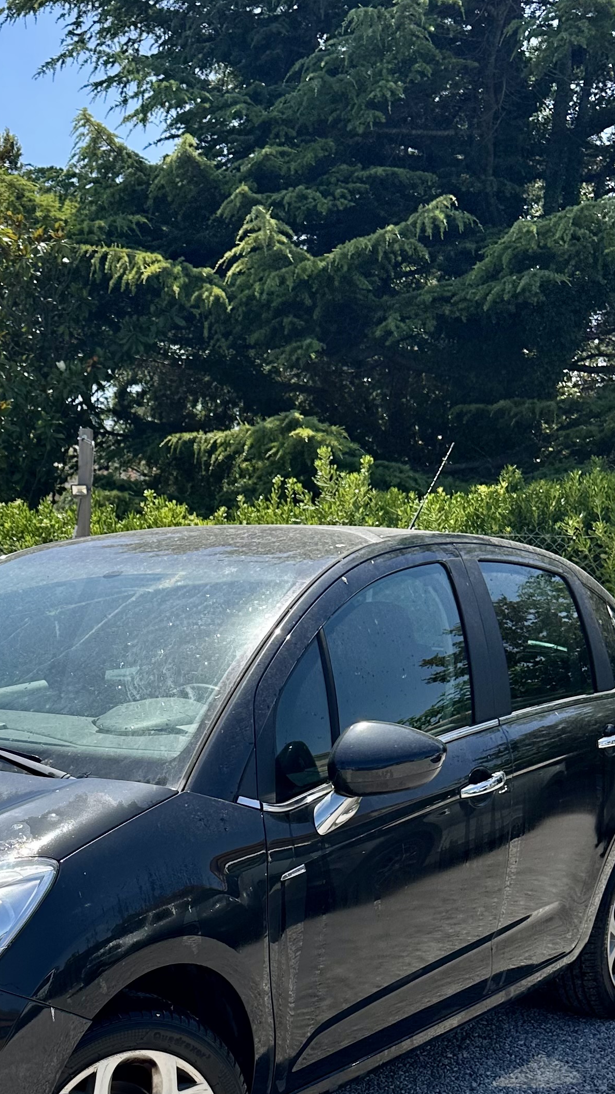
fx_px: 1450
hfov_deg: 23.3
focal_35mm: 50
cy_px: 875
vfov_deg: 39.7
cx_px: 64
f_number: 1.78
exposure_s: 1/3597
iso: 80
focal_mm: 6.86
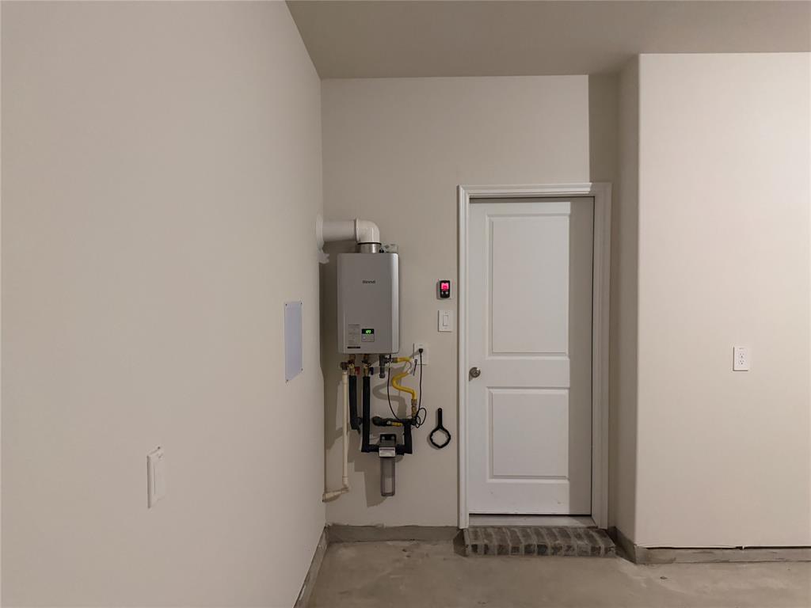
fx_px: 562
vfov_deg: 56.8
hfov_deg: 71.6
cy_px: 304
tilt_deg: +0.3
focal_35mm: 24
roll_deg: +1.0
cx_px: 406
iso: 800
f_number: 1.78
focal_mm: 6.76
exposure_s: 1/60
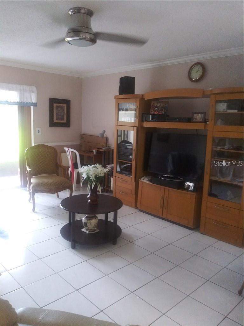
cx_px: 122
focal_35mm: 27
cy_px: 163
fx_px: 254
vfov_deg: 65.3
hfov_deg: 51.4
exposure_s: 1/24
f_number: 2.2
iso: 250
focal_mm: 3.7
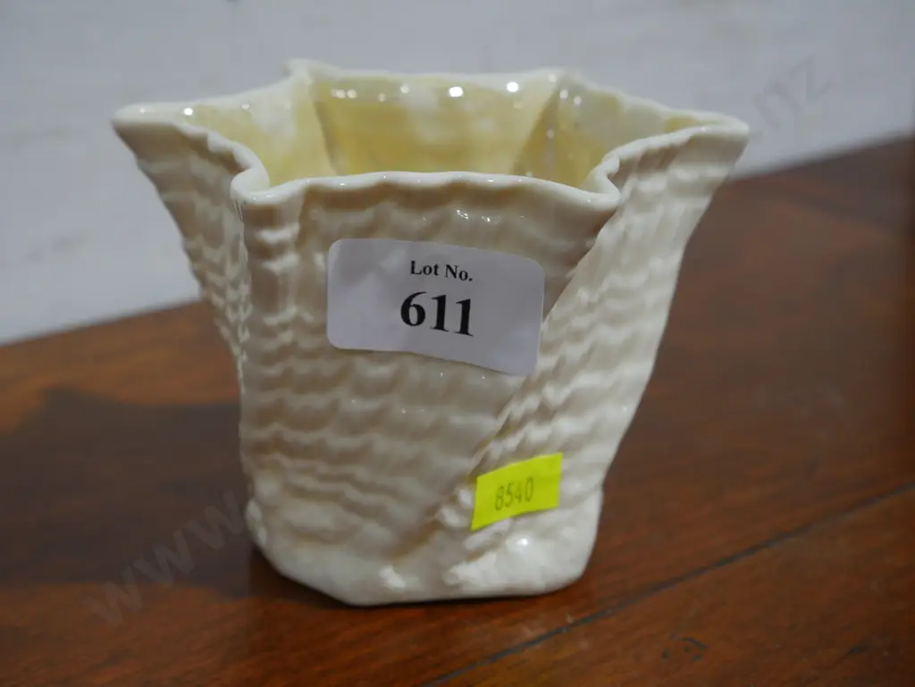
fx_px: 1640
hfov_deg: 31.2
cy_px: 344
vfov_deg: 23.7
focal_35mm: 62
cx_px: 458
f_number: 5.4
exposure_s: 1/80
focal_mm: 31
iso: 500
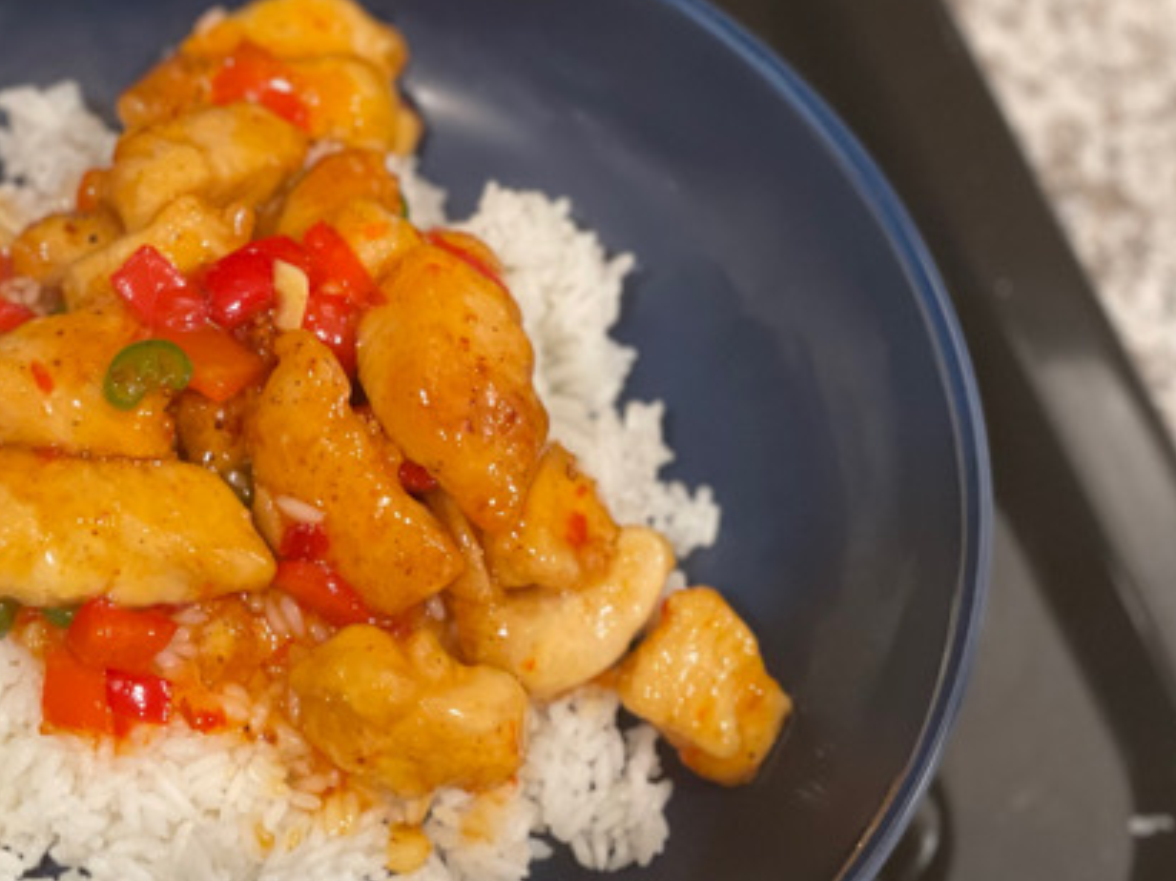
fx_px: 2751
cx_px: 280
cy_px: 584
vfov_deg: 18.2
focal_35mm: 81
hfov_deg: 23.9
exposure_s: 1/40
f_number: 2
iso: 500
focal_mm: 6
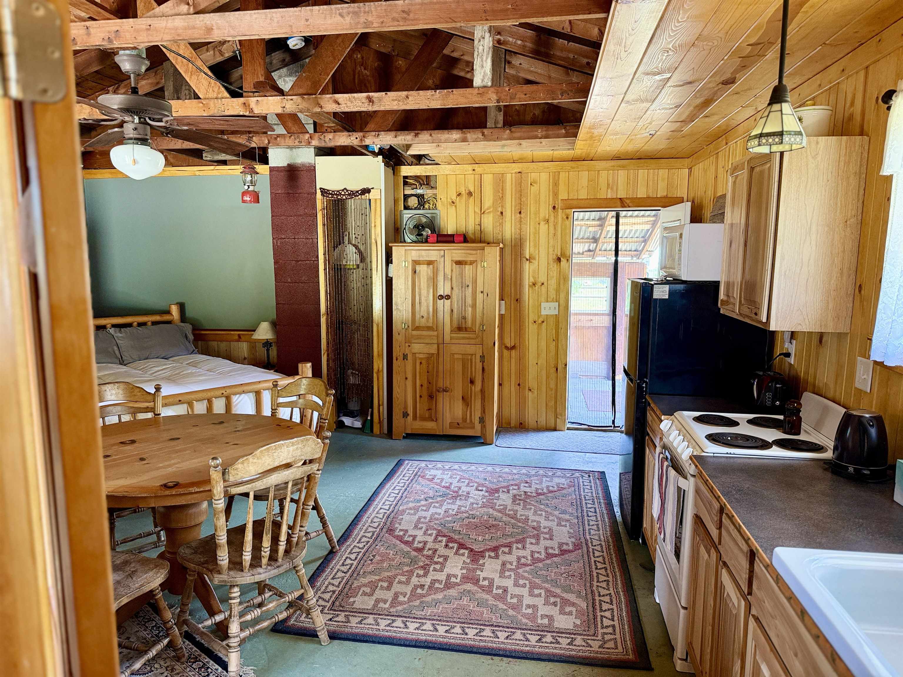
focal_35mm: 24
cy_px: 338
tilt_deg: -7.2
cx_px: 452
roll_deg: +0.4
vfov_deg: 56.8
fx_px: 626
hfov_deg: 71.6
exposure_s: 1/60
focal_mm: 6.76
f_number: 1.78
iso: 320
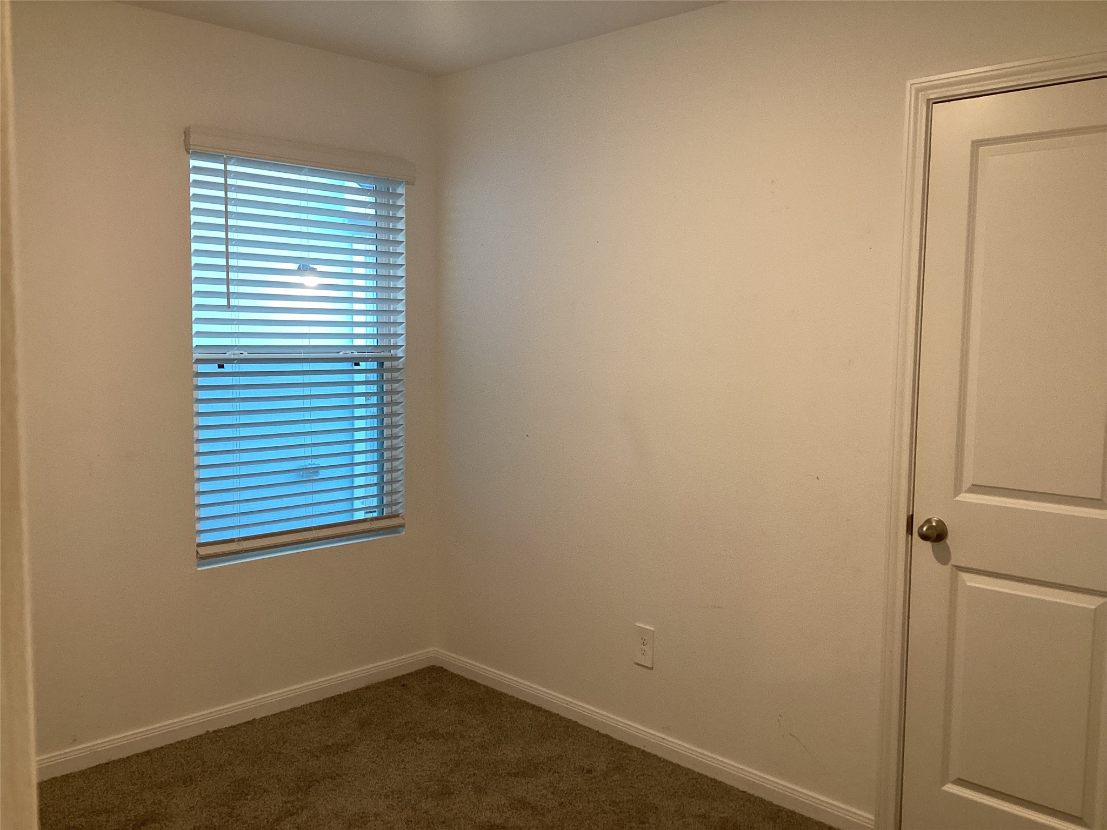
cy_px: 415
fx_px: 991
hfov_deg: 58.4
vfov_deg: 45.4
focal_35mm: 31
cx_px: 554
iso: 160
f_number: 2.4
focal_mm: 3.3
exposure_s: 1/60
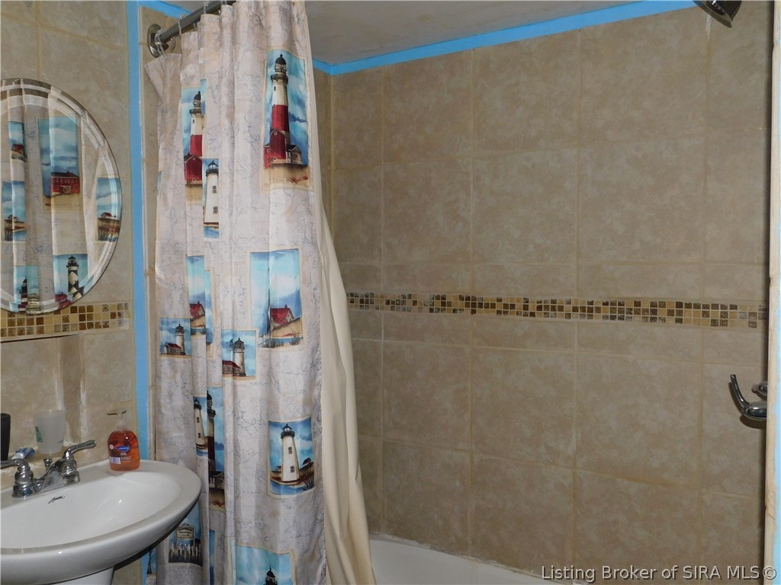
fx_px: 677
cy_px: 292
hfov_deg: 60.0
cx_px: 390
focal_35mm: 30
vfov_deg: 46.8
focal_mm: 5.3
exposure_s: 1/30
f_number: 3.2
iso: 200
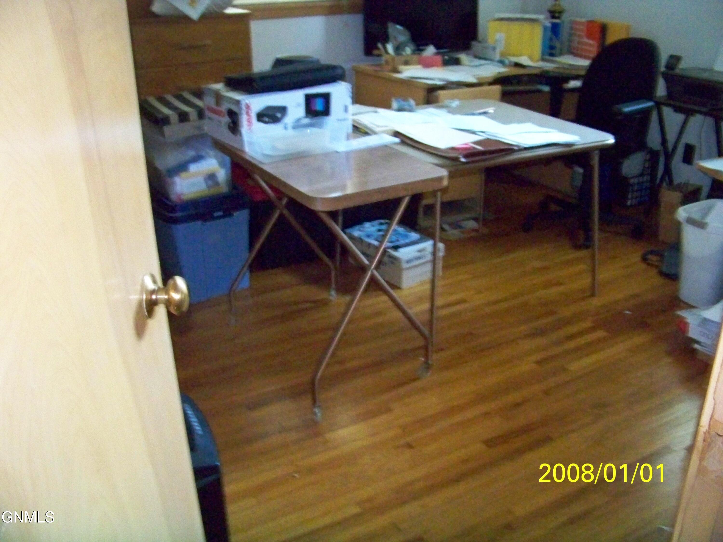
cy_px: 271
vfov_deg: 42.9
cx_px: 362
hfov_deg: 55.4
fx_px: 689
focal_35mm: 33
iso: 1600
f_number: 2.8
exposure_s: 1/30
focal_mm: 5.85
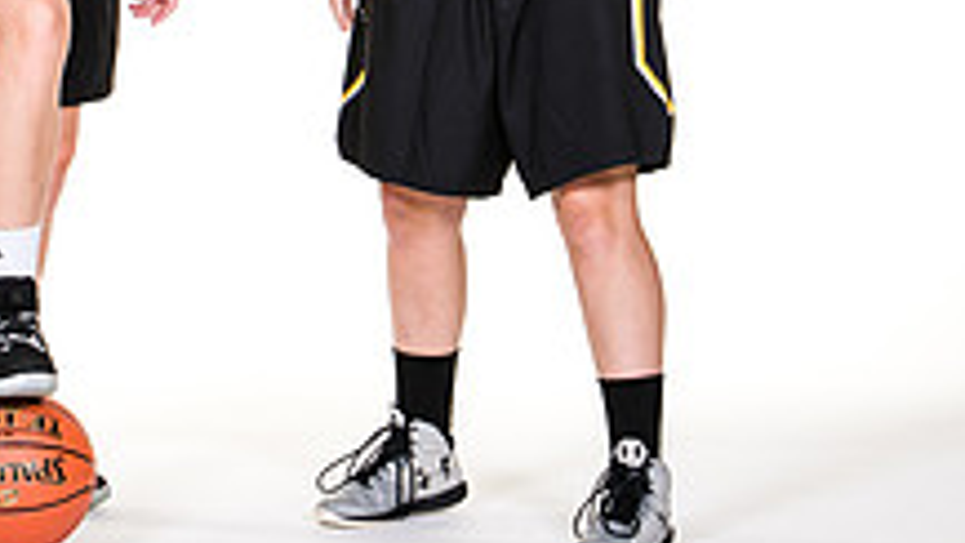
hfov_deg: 8.1
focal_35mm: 267
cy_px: -169
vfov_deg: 4.5
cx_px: 329
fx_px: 6831
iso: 200
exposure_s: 1/160
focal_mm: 82
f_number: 6.3
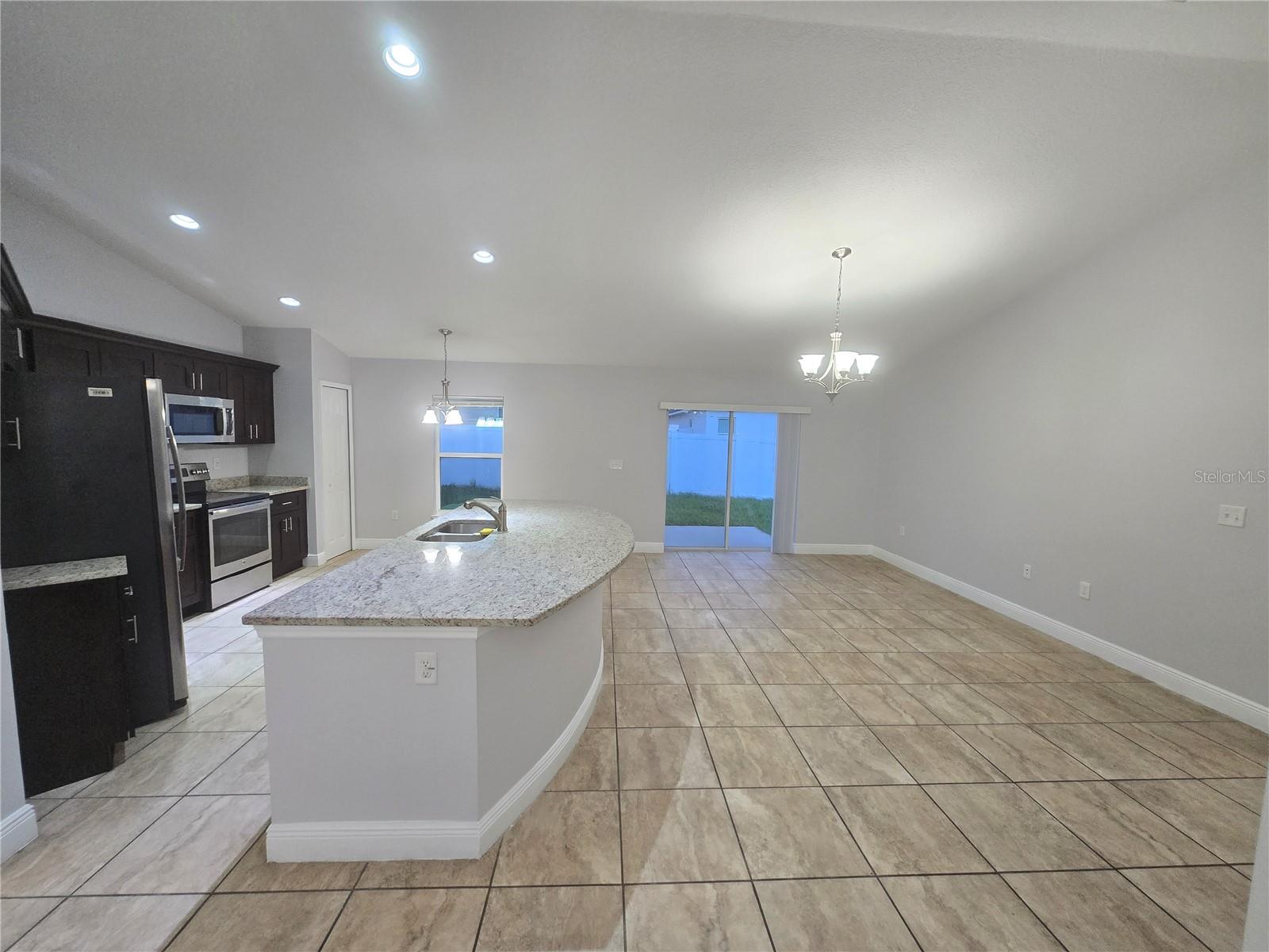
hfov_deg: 106.2
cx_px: 634
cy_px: 476
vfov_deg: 89.9
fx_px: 477
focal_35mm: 13
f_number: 2.2
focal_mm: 1.7
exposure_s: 1/60
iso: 160
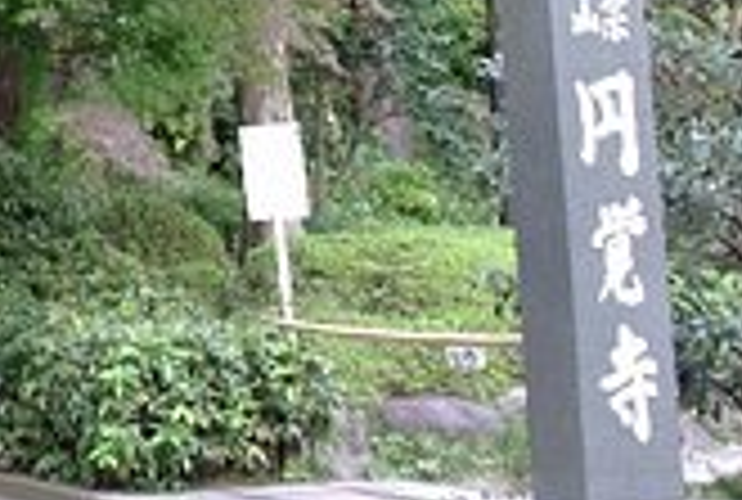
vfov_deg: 13.6
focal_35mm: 98
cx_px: -225
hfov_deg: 19.3
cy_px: -151
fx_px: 2016
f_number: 13
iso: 400
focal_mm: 21
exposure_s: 1/6
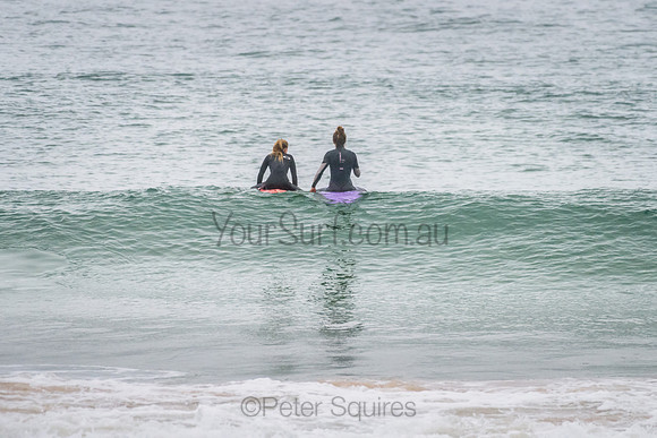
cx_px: 361
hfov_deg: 3.4
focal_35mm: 613
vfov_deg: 2.2
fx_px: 11196
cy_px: 169
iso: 1250
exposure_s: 1/1000
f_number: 5.6
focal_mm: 500
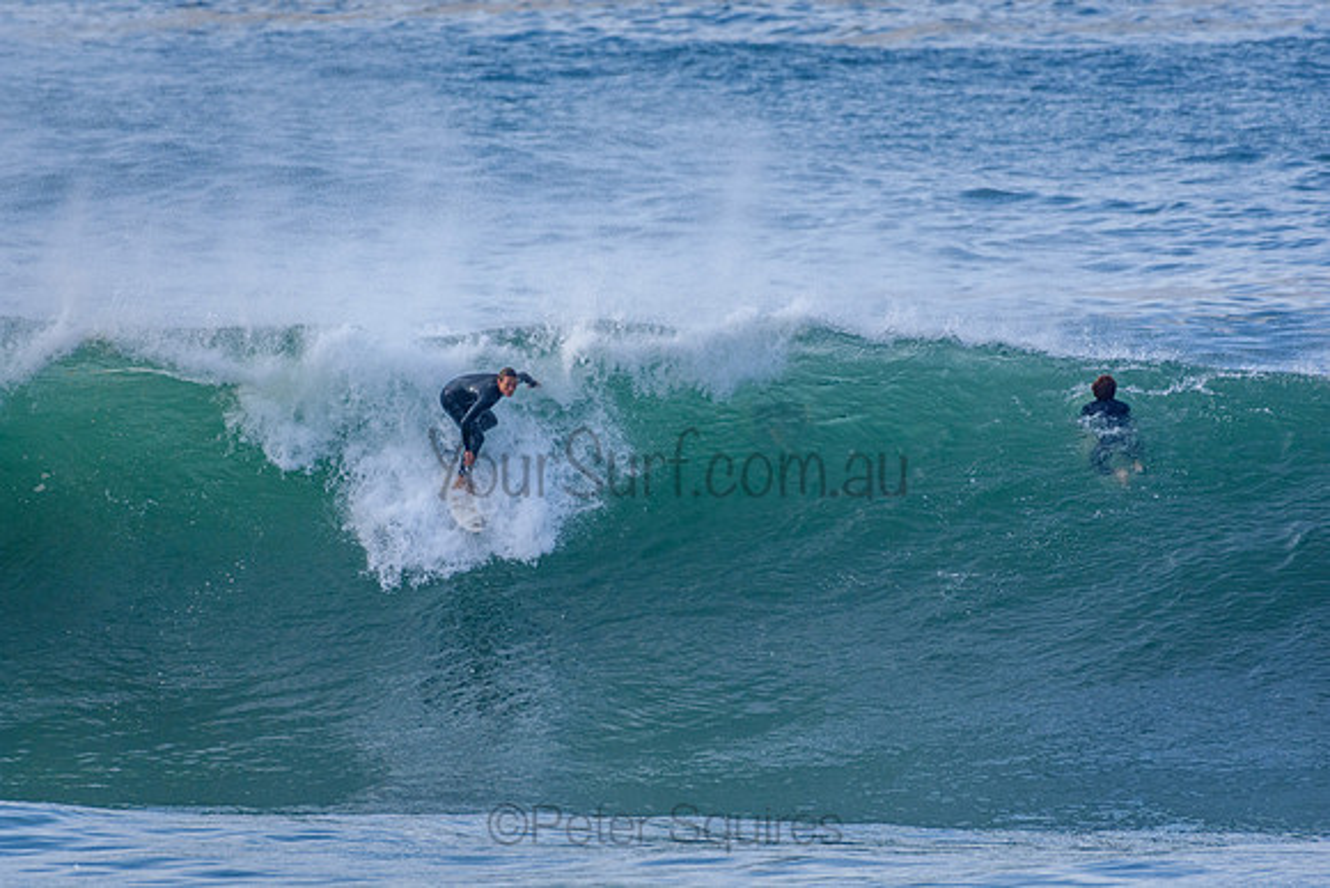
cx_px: 665
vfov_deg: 1.8
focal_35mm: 750
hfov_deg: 2.7
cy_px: 444
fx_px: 27714
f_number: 5.6
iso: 500
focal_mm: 500
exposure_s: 1/2000
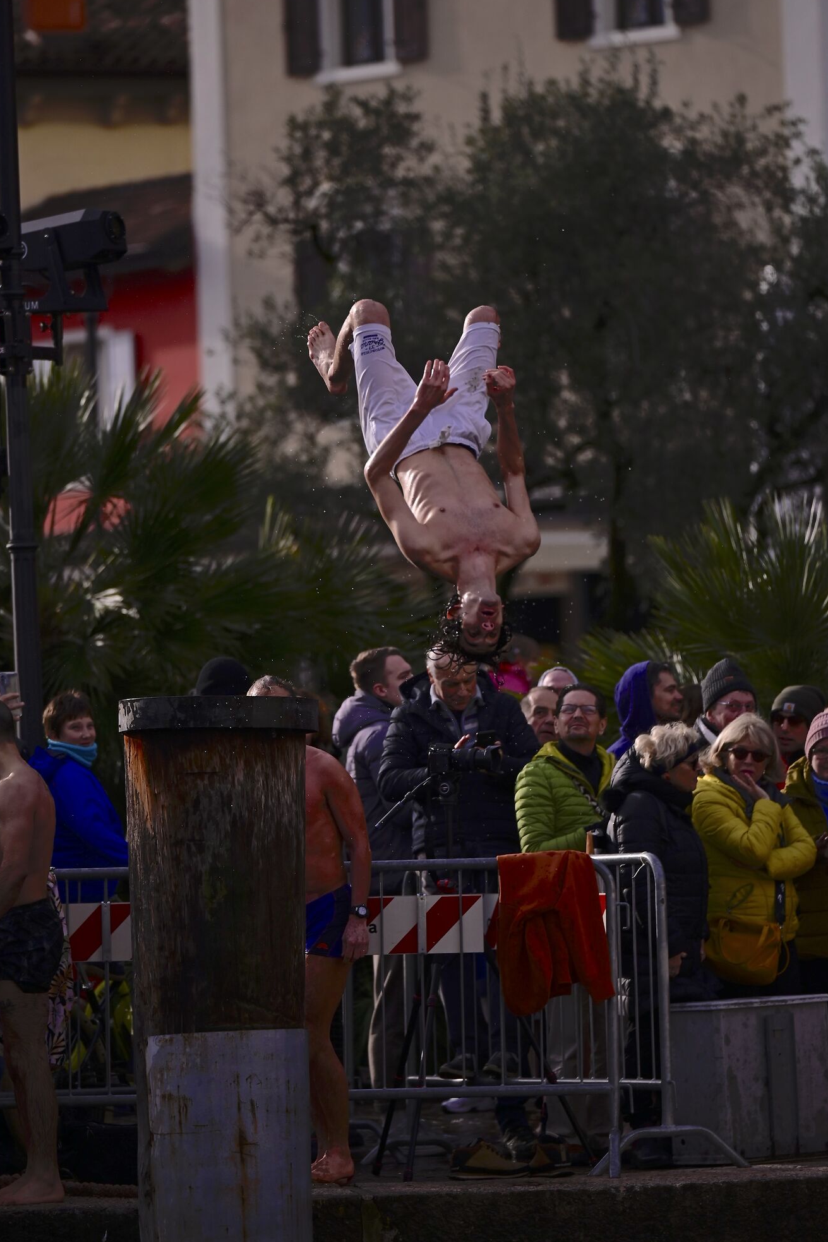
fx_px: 8419
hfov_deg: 5.6
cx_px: 427
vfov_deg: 8.4
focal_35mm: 244
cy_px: 527
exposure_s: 1/5000
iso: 200
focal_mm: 200
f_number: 2.8
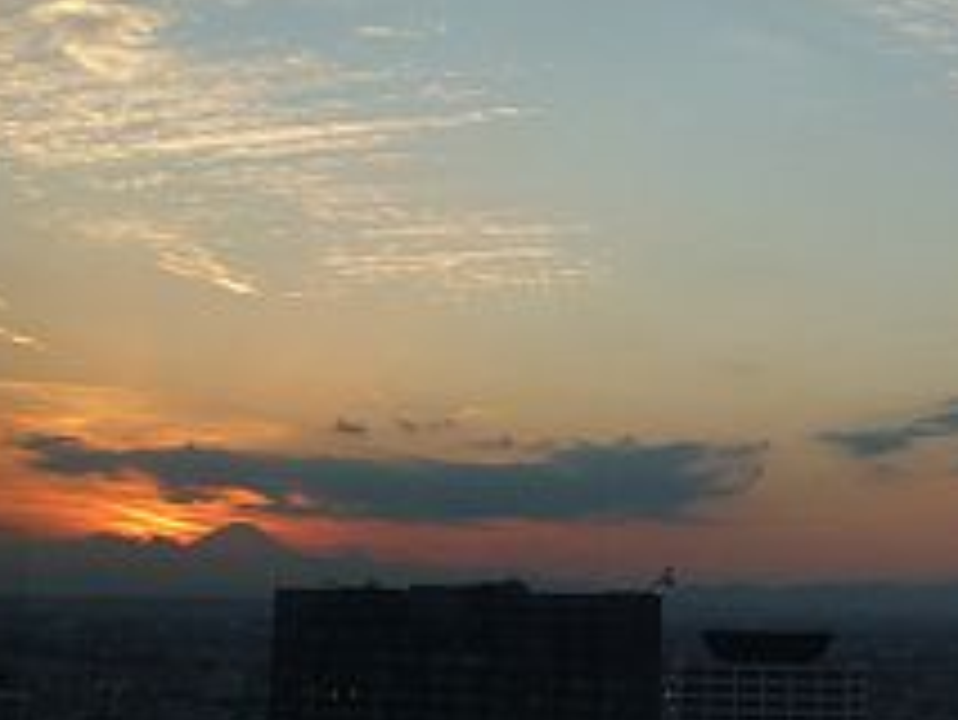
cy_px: 243
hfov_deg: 25.7
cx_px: 805
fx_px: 2049
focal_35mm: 74
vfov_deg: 19.9
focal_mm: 7.4
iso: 250
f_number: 4.2
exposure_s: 1/60
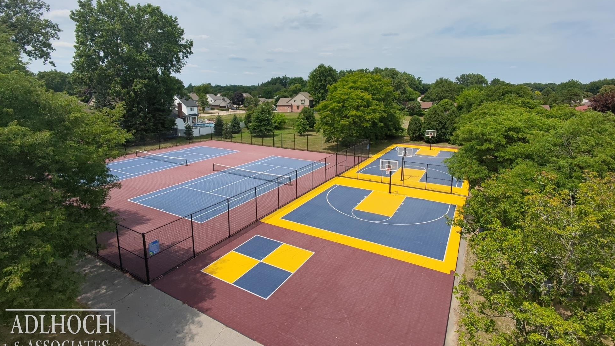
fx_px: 293
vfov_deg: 60.5
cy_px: 139
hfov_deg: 92.6
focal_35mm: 18
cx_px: 316
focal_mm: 16
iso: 102
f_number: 2.55
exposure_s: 1/2458
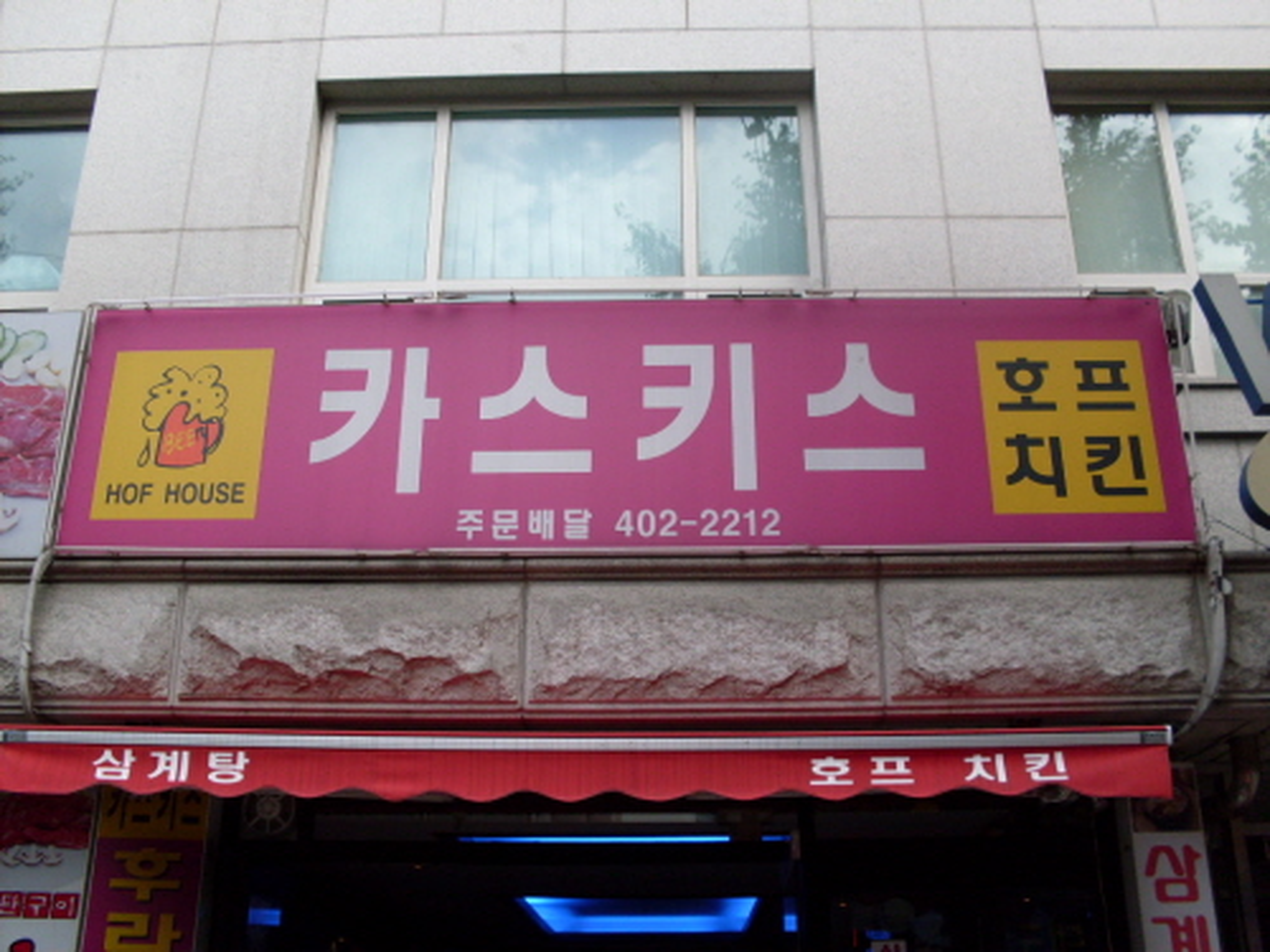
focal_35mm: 38
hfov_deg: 49.0
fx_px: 1394
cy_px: 476
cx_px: 635
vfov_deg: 37.7
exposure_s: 1/250
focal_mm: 6.3
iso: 80
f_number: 2.8
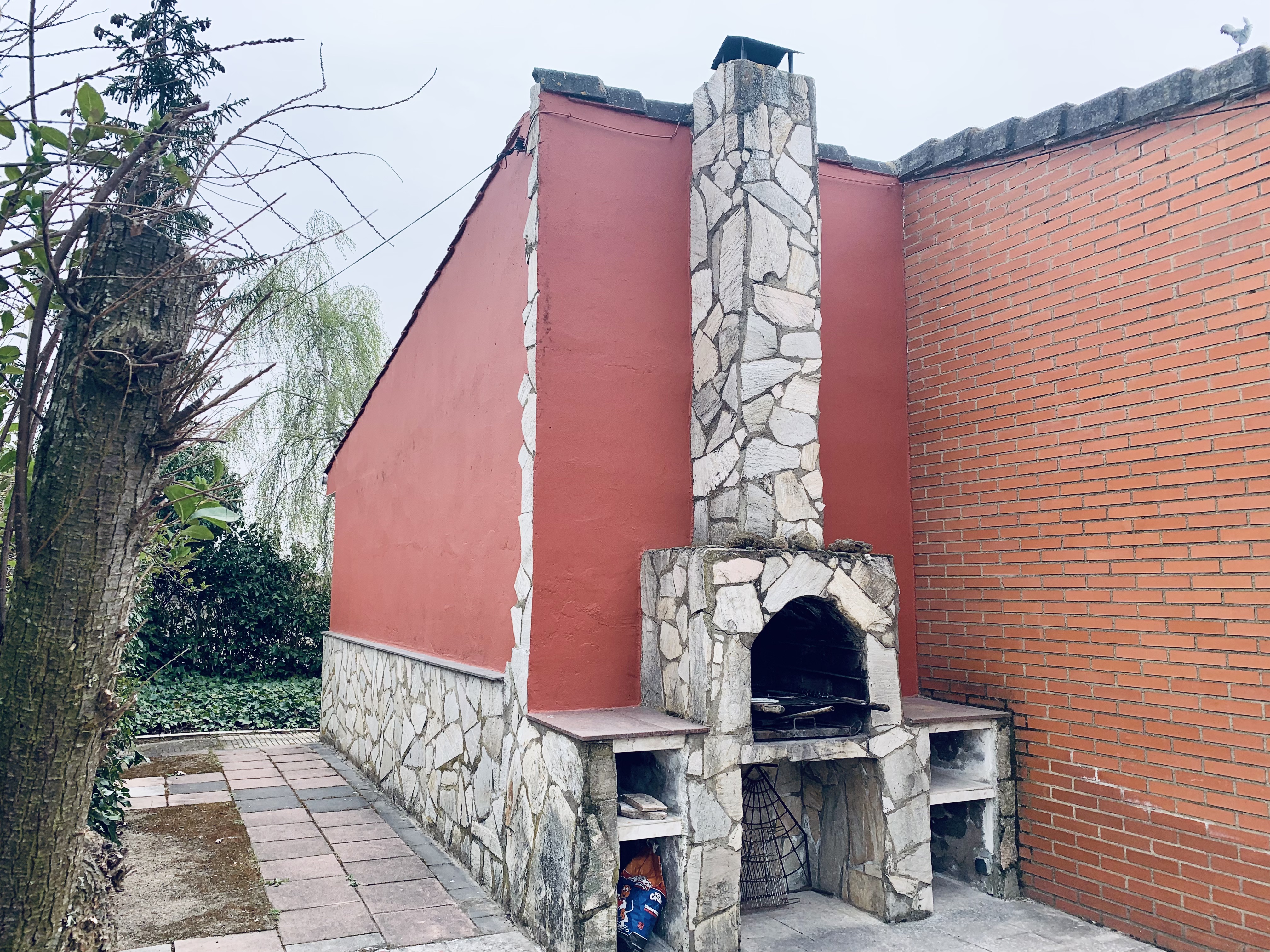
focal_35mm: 26
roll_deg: -0.1
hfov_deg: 67.3
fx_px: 954
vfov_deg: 53.1
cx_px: 635
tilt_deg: +7.9
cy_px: 476
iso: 25
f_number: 1.8
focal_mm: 4.25
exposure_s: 1/815
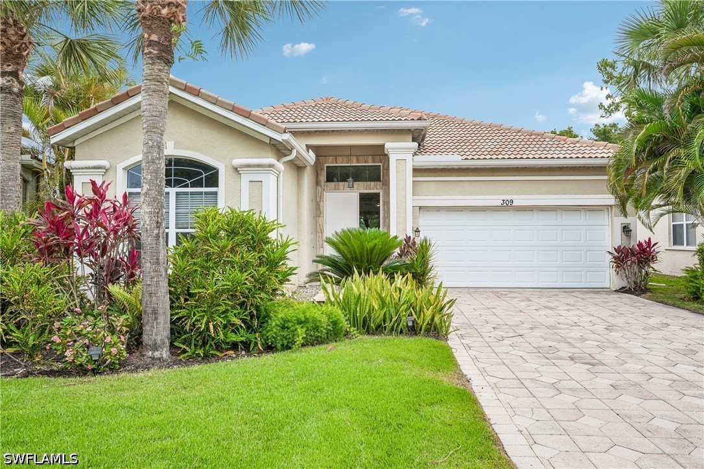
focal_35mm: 26
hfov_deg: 69.4
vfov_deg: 49.6
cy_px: 234
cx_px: 352
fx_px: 508
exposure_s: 1/640
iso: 400
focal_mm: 26
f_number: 8
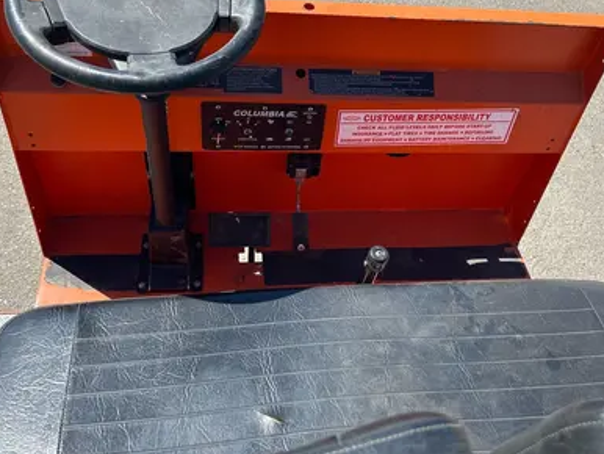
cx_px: 338
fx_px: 646
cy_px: 198
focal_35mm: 37
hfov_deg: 50.0
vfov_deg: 38.6
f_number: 1.5
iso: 50
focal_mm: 5.7
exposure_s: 1/2045
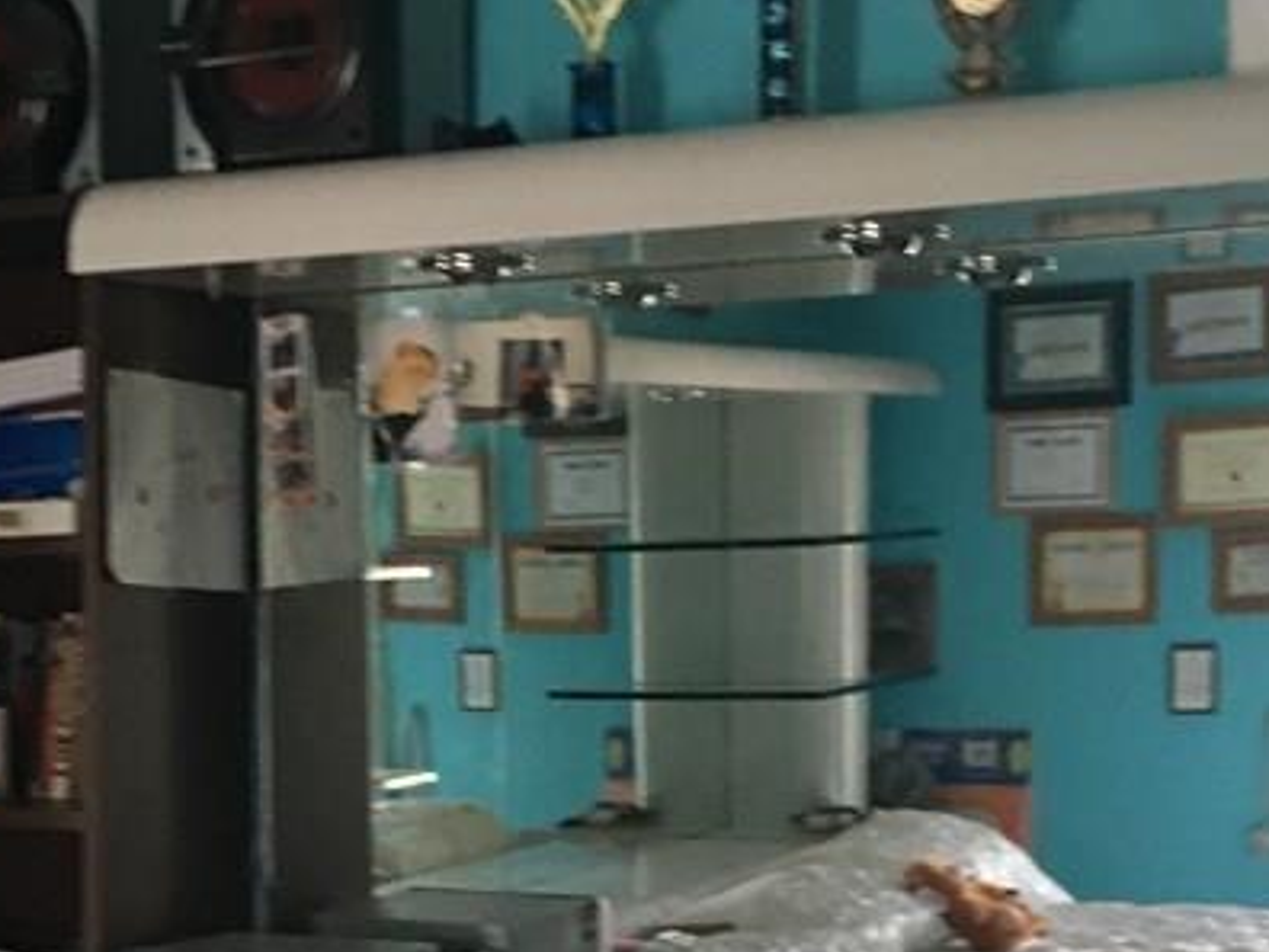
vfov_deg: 19.3
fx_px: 2749
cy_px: 865
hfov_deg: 25.8
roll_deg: -1.7
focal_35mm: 75
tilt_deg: -2.0
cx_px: 417
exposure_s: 1/30
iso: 160
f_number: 2.2
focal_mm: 4.15
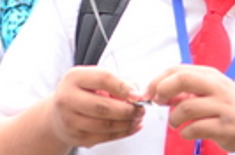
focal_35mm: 398
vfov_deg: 3.4
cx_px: 207
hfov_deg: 5.2
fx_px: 2595
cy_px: -60
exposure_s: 1/125
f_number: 4
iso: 160
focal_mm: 55
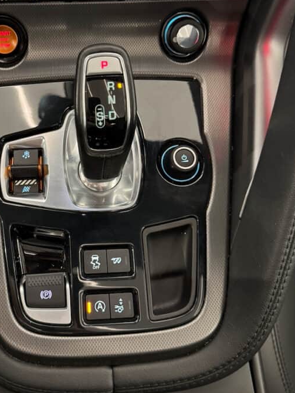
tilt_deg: -67.8
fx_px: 432
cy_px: 165
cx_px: 96
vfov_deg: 48.8
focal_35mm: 38
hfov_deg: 37.3
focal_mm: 6.76
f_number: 1.78
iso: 800
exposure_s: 1/33
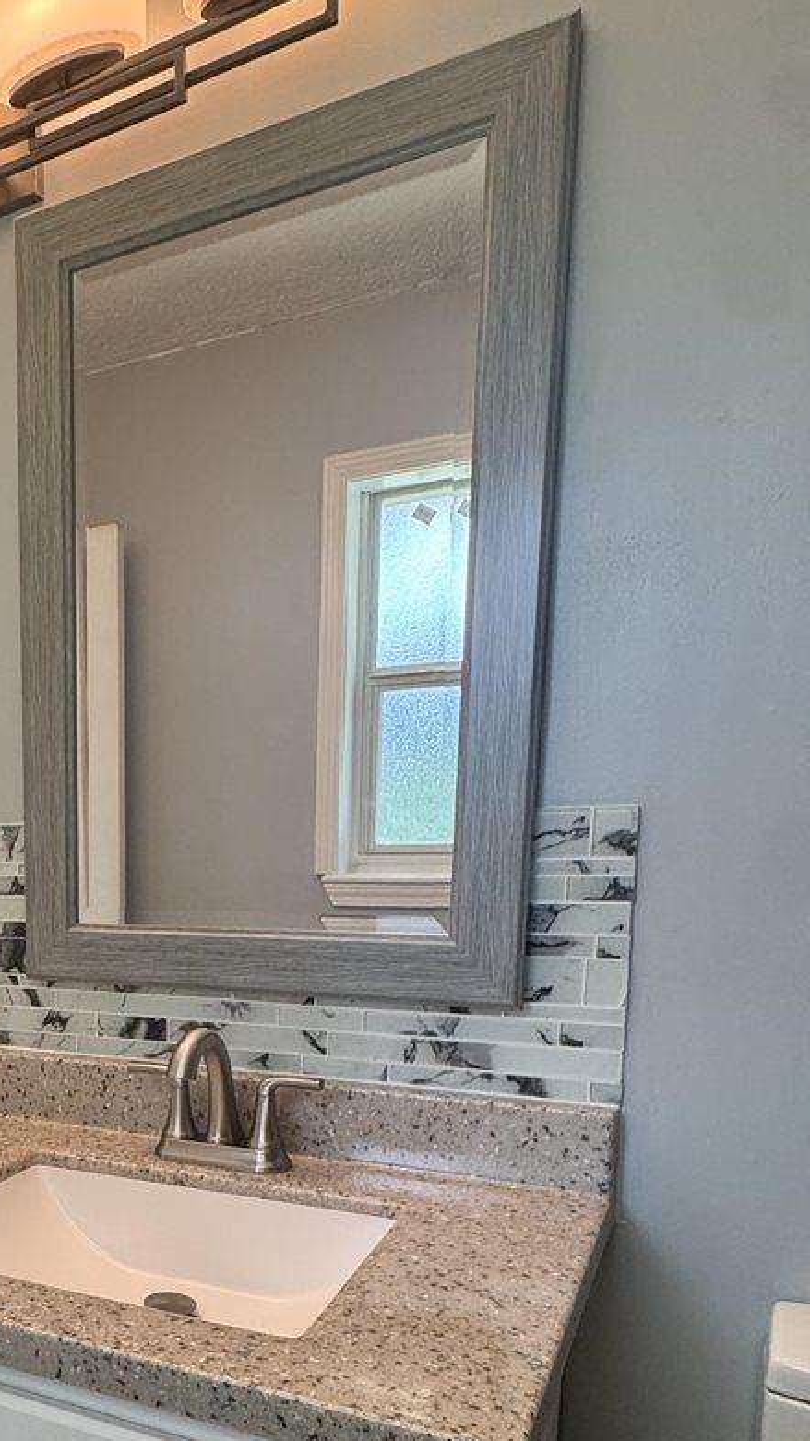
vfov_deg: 61.7
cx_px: 13
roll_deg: +2.0
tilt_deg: -10.6
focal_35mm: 30
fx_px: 1146
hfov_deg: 35.5
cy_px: 1031
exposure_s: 1/120
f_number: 2.2
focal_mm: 2.22
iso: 200
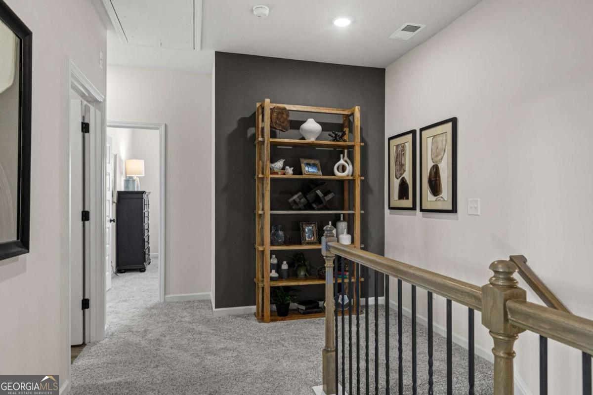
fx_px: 362
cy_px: 198
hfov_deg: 78.6
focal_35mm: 22
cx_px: 296
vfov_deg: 57.2
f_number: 6.3
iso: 1250
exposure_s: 1/20
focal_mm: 22
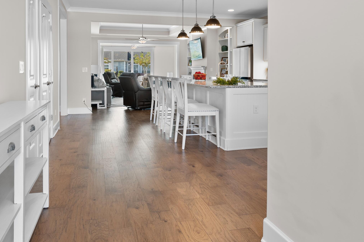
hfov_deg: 65.5
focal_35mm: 28
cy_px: 72
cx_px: 174
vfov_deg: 45.4
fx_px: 283
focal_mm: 13
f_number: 5
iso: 100
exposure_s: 1/4
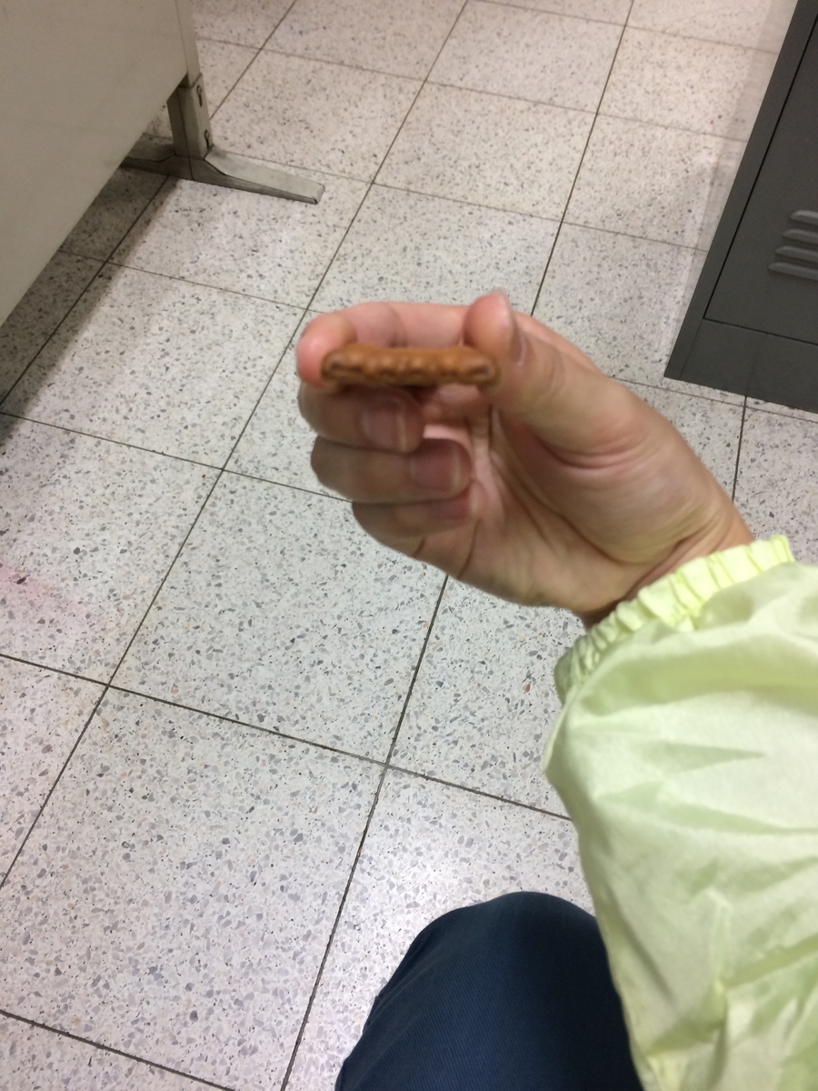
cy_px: 546
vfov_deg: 61.7
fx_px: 914
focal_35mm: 29
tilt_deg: -56.7
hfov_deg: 48.2
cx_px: 409
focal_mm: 4.15
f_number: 2.2
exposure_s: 1/30
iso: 64
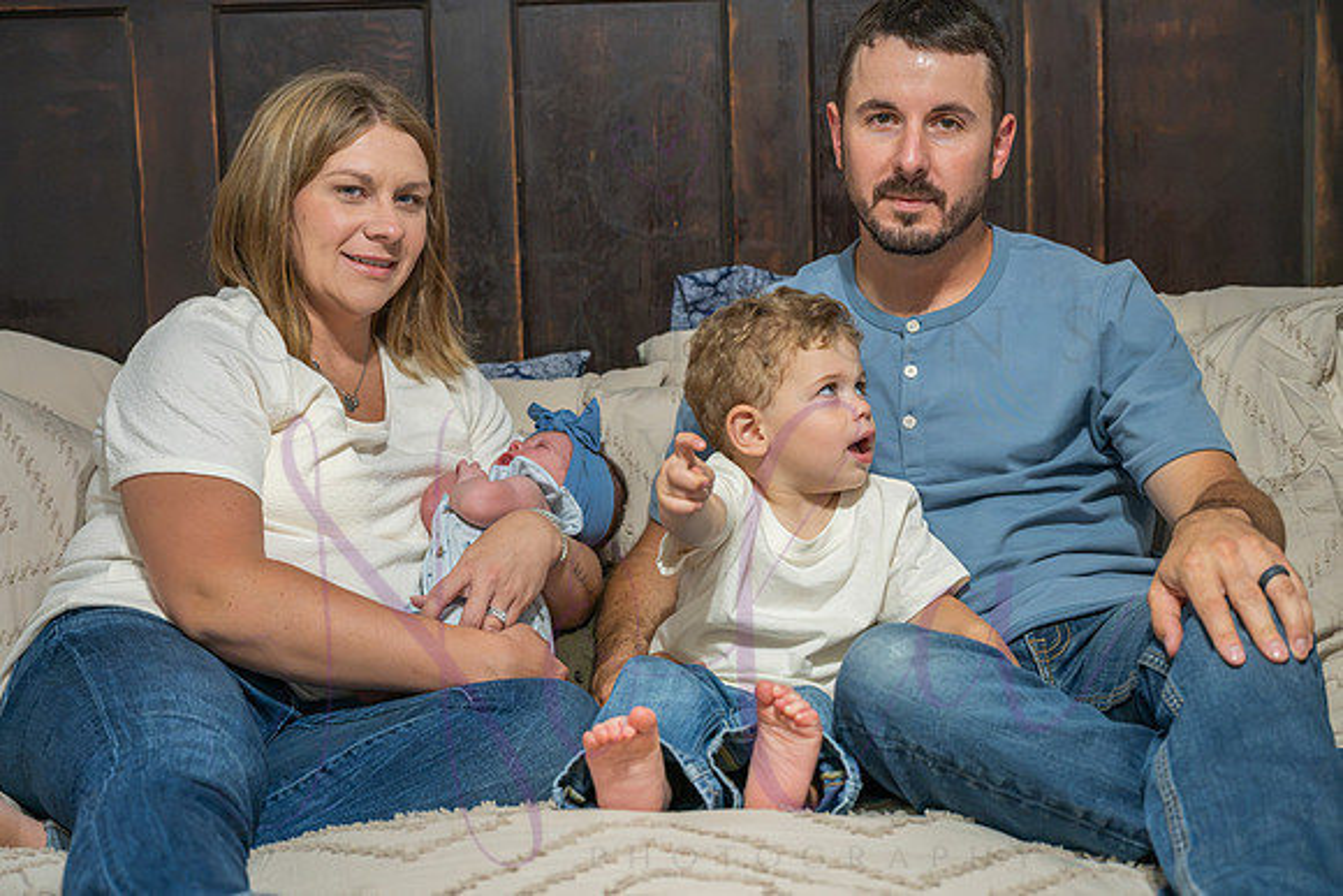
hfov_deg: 34.3
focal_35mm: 58
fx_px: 2179
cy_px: 437
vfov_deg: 23.2
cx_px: 655
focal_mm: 56
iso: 3200
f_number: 4
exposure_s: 1/320
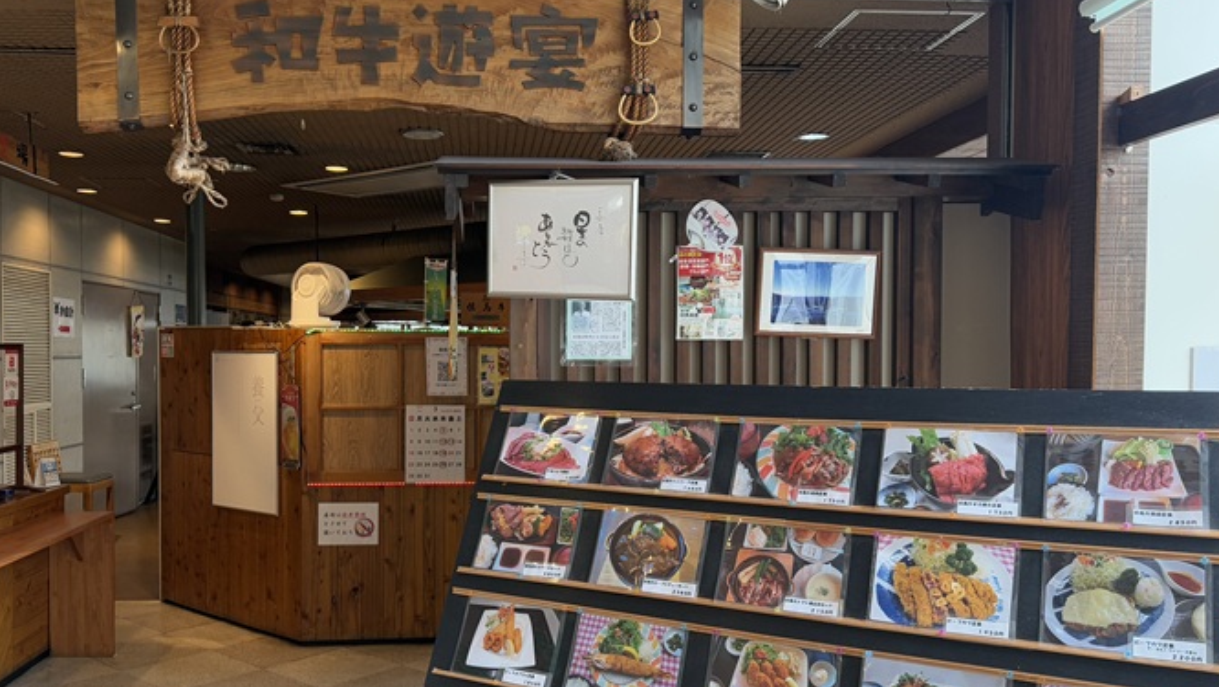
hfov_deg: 60.9
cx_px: 554
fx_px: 1035
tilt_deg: -1.8
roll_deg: -0.5
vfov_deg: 36.7
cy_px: 365
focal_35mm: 32
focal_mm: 6.76
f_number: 1.78
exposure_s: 1/137
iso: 160
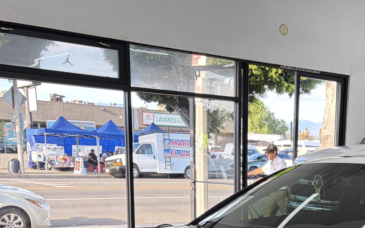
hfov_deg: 32.4
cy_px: 289
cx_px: 301
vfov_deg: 19.7
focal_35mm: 61
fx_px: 607
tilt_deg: -12.7
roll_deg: -2.3
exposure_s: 1/120
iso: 40
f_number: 1.6
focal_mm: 5.96
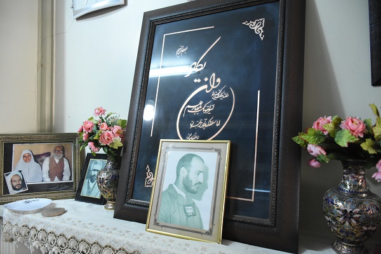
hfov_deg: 67.4
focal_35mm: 27
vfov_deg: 47.9
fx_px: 286
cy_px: 127
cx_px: 190
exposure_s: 1/160
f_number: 3.5
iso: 2500
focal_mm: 18
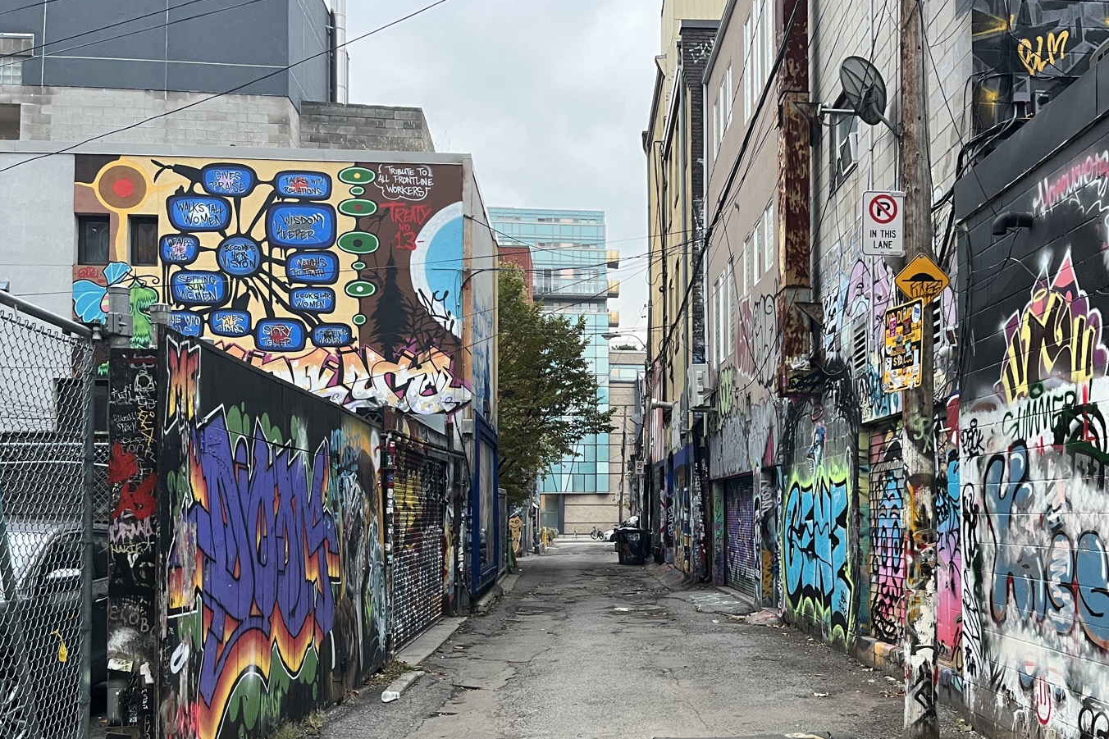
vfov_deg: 36.6
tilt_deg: +2.2
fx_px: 1109
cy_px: 465
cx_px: 692
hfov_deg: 52.6
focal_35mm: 36
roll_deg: +0.5
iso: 125
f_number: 1.6
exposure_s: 1/63
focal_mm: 5.1
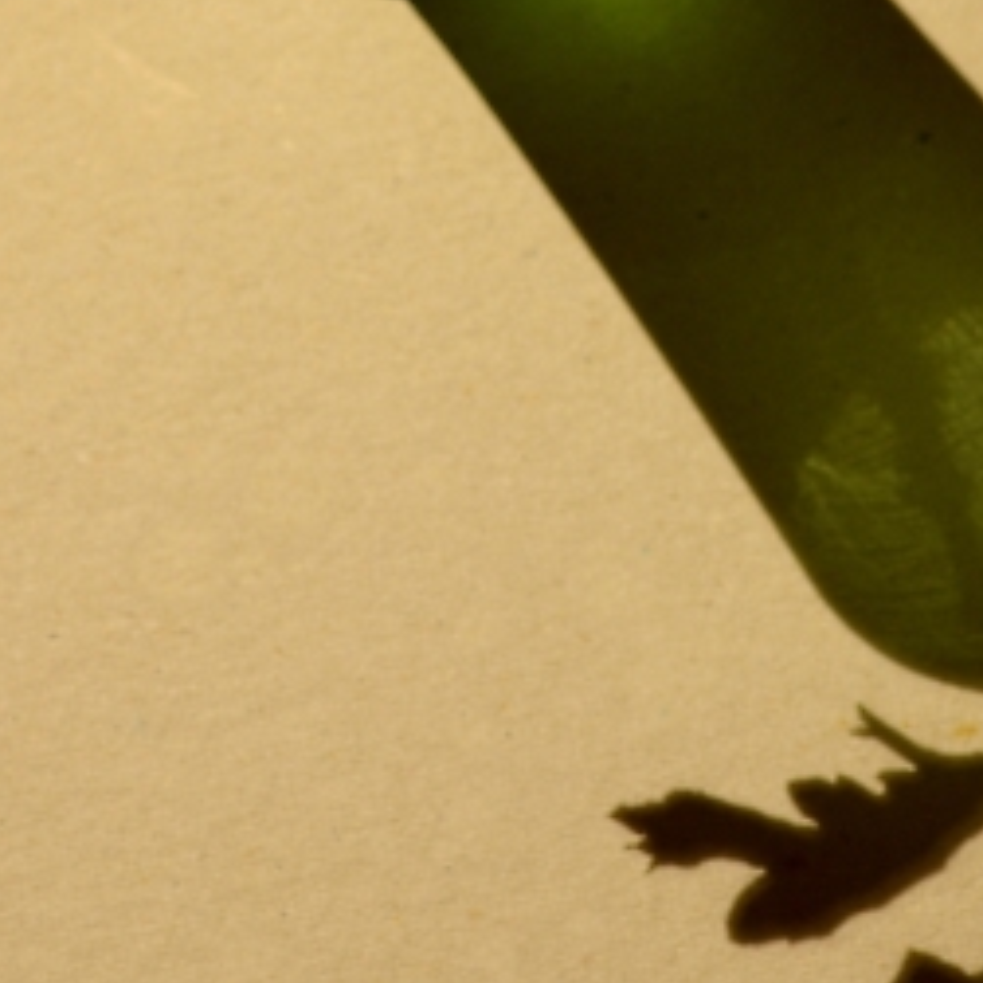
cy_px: -23
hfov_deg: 5.7
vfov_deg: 5.7
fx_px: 9799
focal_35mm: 305
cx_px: 715
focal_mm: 100
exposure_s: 2
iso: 100
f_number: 8
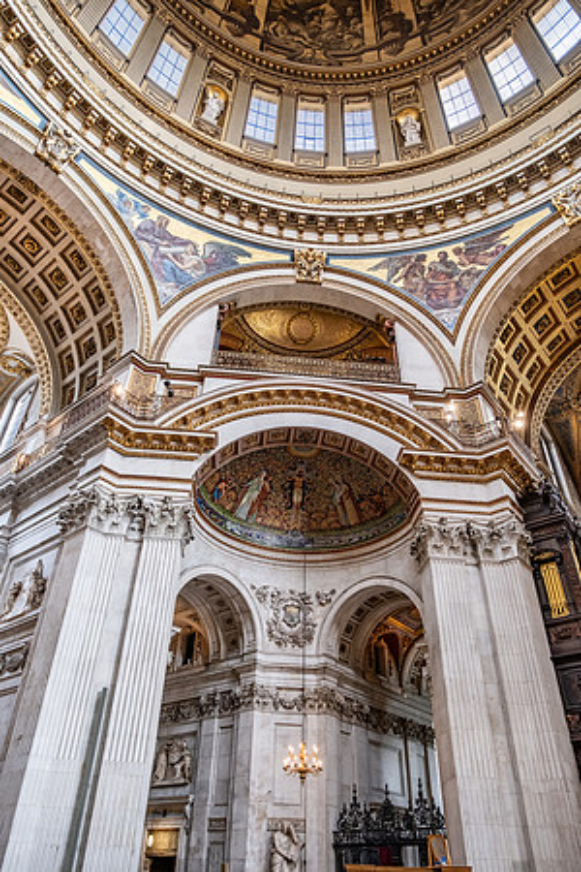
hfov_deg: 53.1
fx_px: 581
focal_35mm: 24
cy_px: 436
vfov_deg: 73.7
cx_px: 290
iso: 800
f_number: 2.8
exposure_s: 1/30
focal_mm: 16
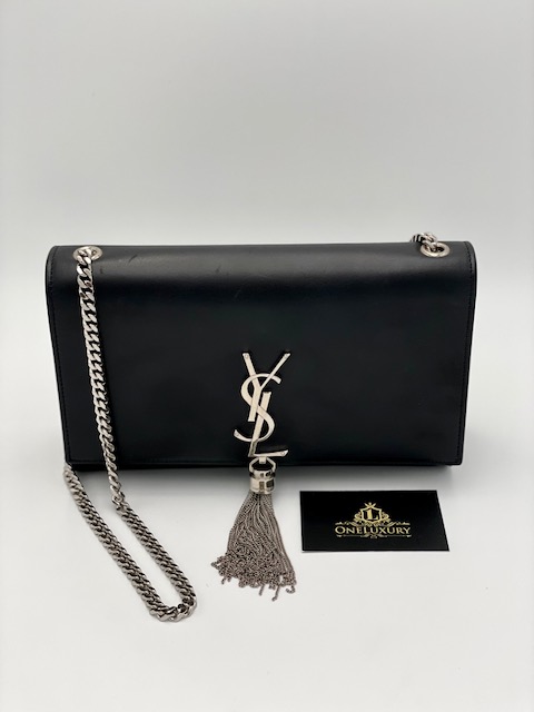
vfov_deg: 36.8
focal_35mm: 52
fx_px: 1070
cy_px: 356
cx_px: 267
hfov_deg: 28.0
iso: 80
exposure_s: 1/122
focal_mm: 6
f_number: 2
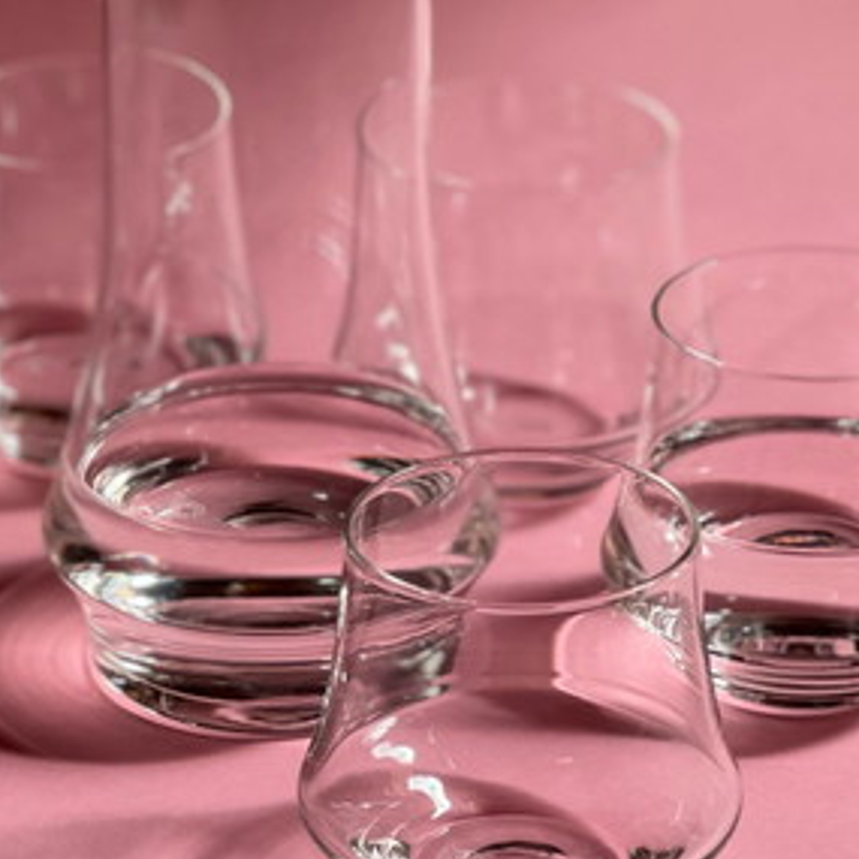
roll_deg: +1.0
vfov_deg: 10.7
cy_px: 306
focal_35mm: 163
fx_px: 4576
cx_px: 404
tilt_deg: -23.6
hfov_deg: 10.7
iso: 64
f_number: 2.8
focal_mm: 9
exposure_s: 1/121
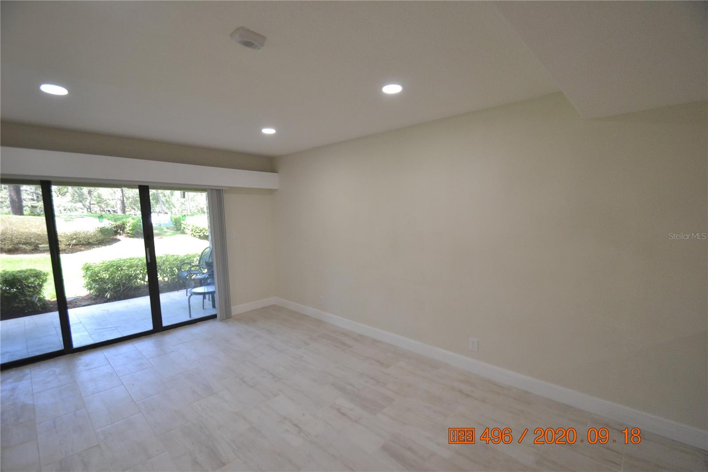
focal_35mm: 15
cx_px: 354
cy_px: 236
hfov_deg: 100.4
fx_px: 295
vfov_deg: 77.3
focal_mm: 10
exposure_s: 1/100
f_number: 5
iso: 400
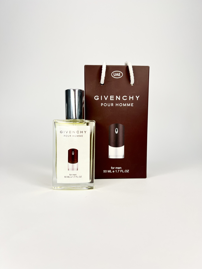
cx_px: 101
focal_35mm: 26
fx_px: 202
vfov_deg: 67.3
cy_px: 134
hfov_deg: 53.1
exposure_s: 1/388
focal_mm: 5.7
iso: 50
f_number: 1.5
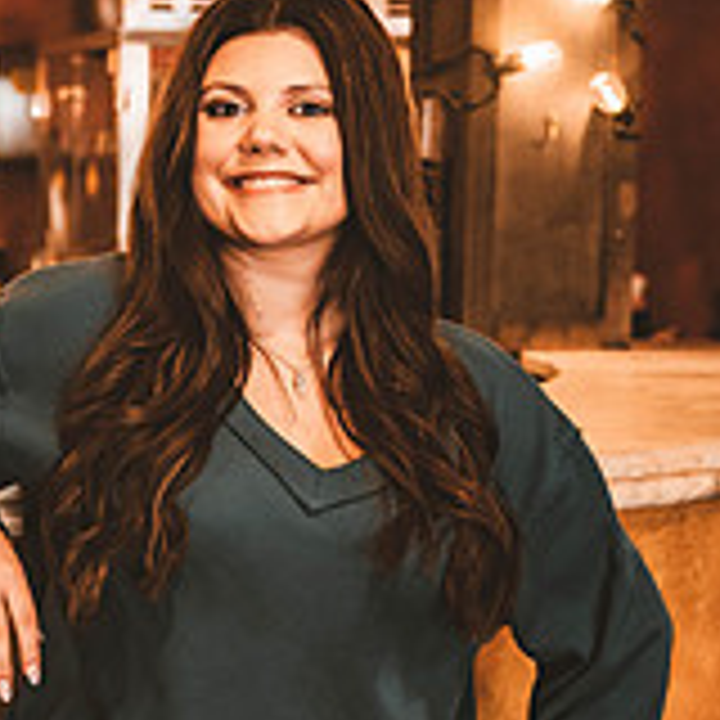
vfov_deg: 16.6
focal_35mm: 105
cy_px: 342
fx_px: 2471
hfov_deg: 16.6
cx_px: 292
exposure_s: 1/125
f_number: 2.8
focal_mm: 44
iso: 1600
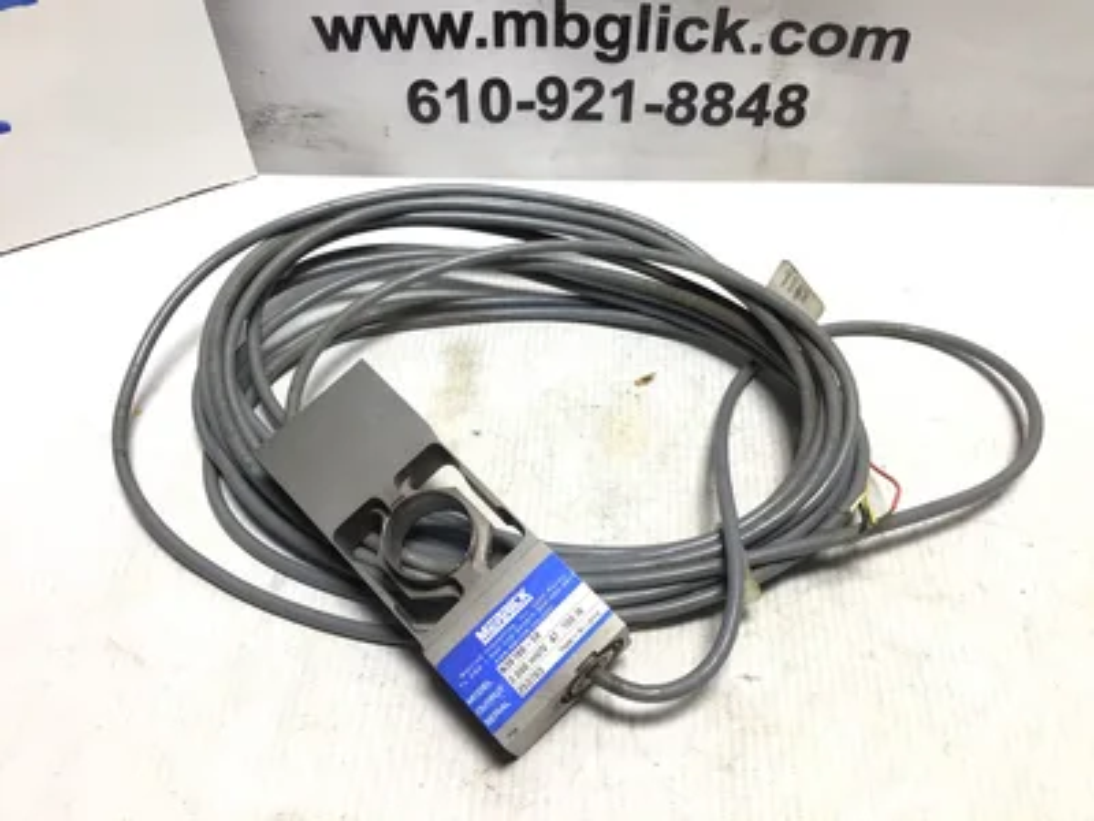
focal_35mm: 31
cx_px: 547
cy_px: 410
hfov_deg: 58.4
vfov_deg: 45.4
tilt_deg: -48.9
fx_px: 980
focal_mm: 3.3
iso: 32
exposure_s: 1/120
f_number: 2.4
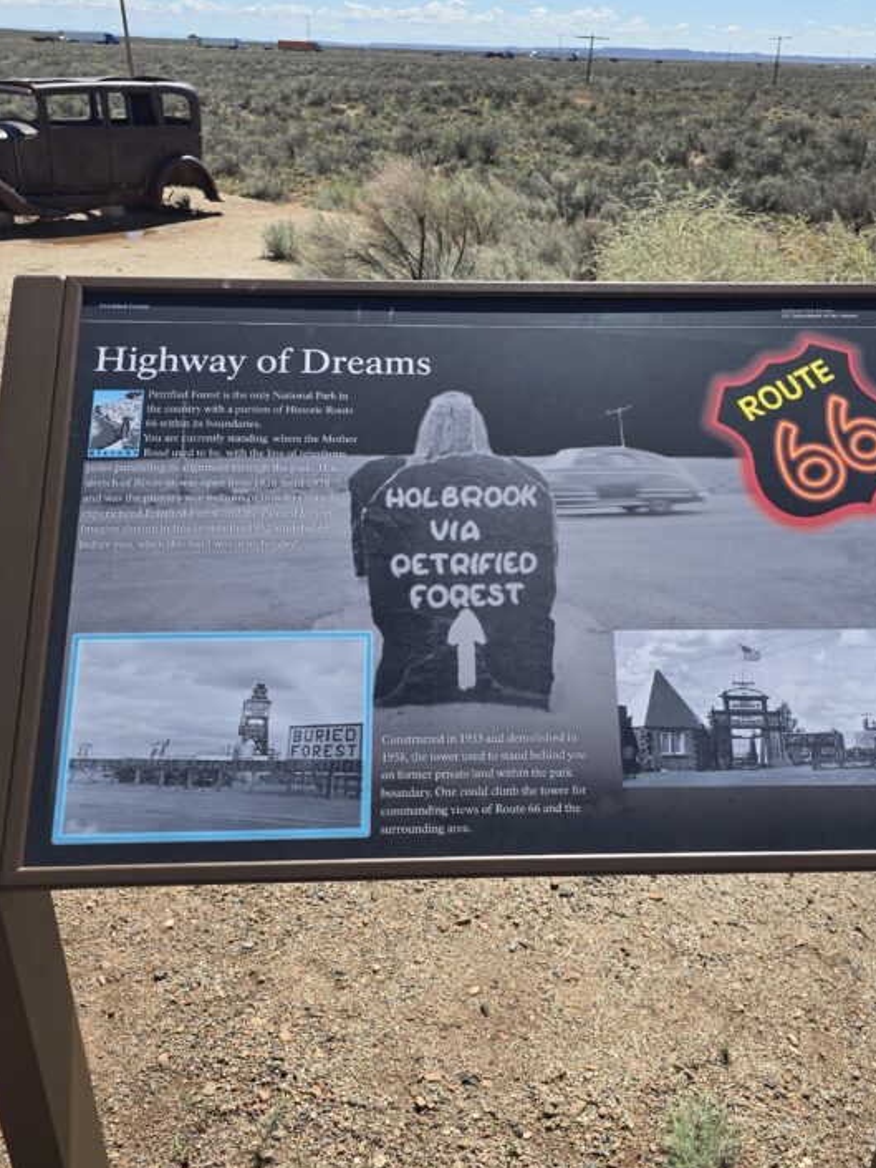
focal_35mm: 31
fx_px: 1046
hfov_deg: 45.4
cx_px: 482
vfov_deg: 58.3
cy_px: 587
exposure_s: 1/715
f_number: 1.7
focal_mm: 6.3
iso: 12
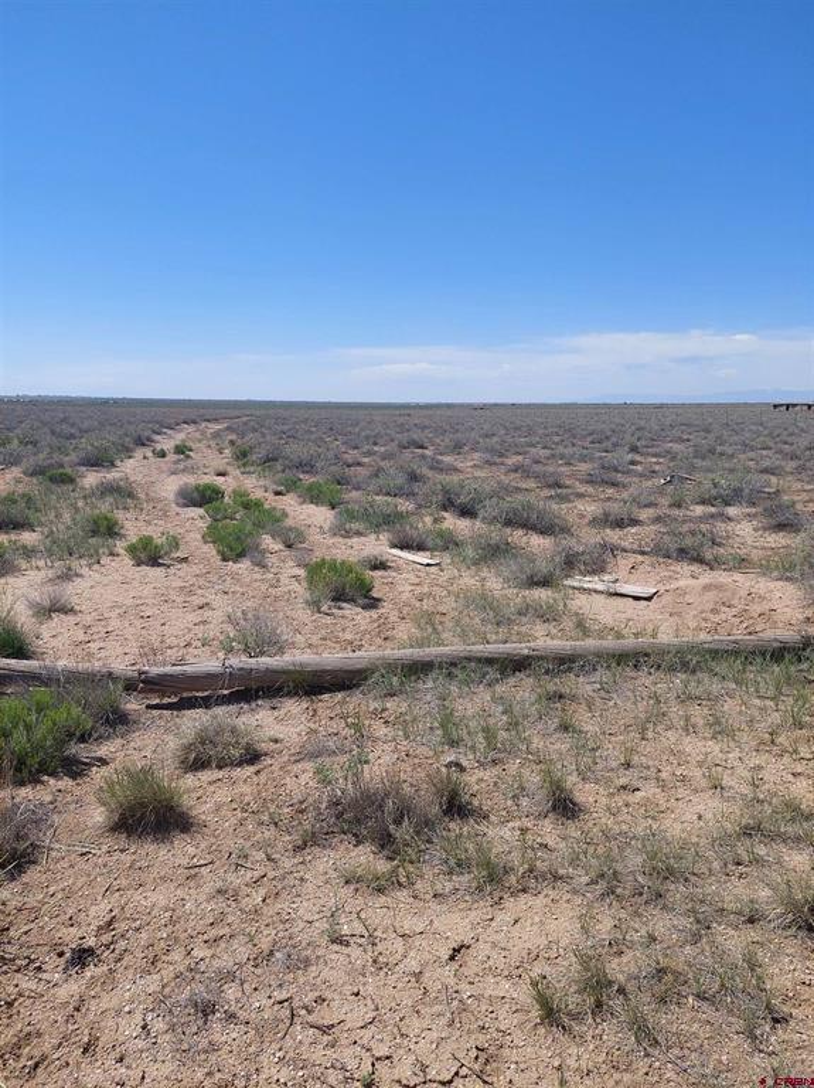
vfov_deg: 71.6
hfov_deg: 56.8
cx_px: 407
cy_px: 544
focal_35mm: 24
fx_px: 753
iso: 40
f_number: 1.8
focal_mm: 5.23
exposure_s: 1/2242
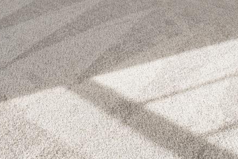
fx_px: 410
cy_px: -186
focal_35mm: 62
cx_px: 26
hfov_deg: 31.0
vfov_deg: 15.7
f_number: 5.6
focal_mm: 14
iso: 400
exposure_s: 1/50
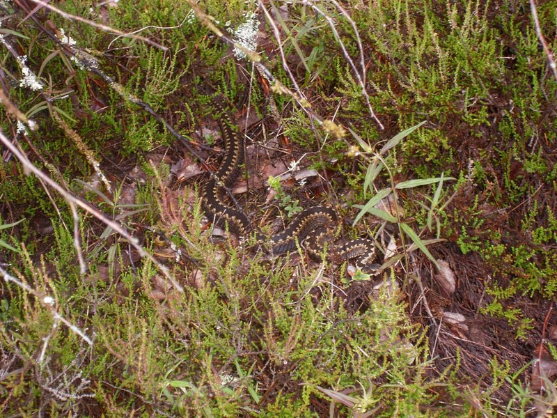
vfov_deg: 13.0
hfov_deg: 17.3
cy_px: 209
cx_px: 278
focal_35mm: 114
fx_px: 1834
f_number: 5.6
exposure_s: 1/90
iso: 200
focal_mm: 18.9
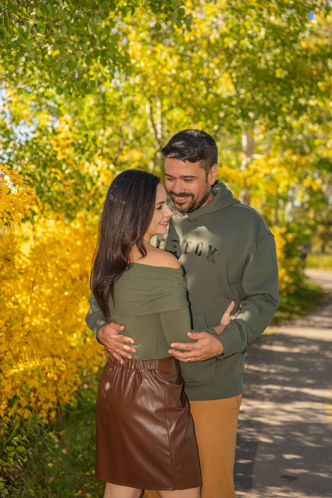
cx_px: 166
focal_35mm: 61
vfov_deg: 32.9
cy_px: 249
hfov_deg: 22.3
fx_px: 844
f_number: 2.8
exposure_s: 1/2500
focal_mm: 61
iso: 500
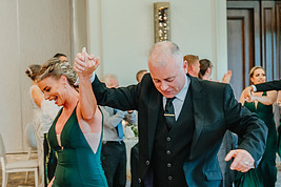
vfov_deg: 17.8
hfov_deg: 26.4
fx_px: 593
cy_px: 144
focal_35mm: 76
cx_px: 85
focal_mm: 35
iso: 1600
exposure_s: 1/125
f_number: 2.8
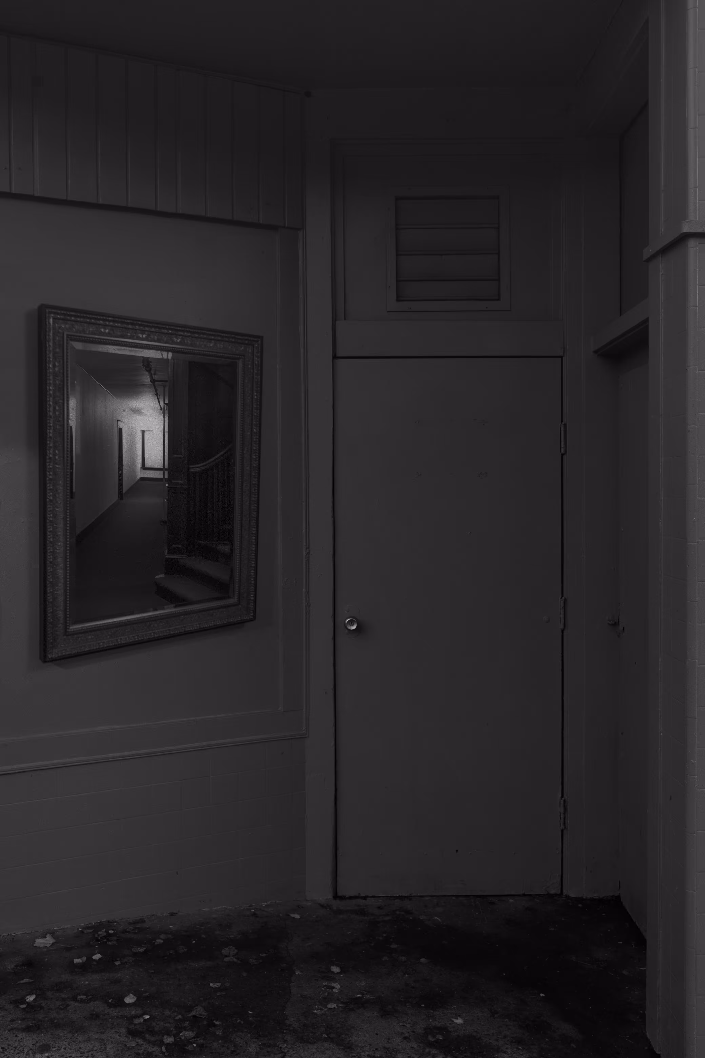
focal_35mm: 31
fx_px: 911
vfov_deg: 60.3
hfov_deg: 42.3
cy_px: 529
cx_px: 352
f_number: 5.6
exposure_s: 1/250
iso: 1250
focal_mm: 20.6
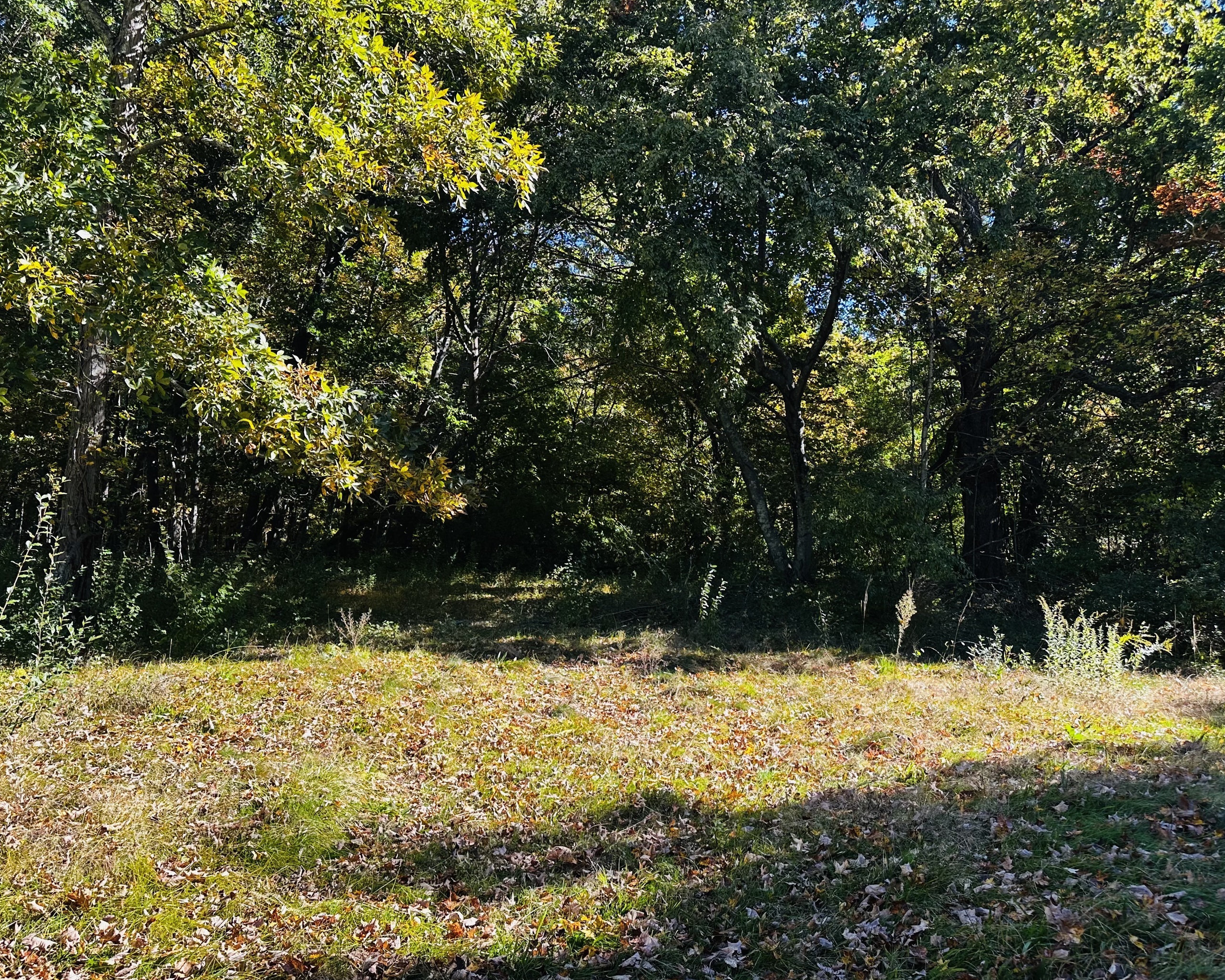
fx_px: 1015
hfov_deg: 62.2
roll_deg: +1.6
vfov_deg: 51.5
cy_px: 474
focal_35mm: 28
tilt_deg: +9.9
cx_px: 614
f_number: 1.78
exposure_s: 1/604
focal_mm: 6.86
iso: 80
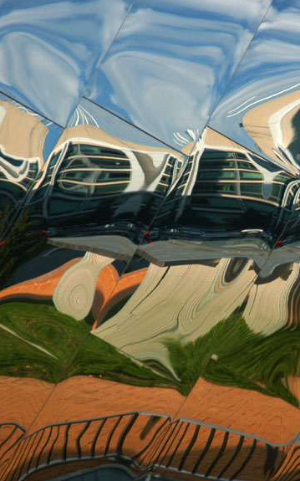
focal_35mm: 147
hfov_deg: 8.9
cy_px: 239
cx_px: 154
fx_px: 1918
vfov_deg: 14.3
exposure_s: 1/160
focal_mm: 95
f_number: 5.6
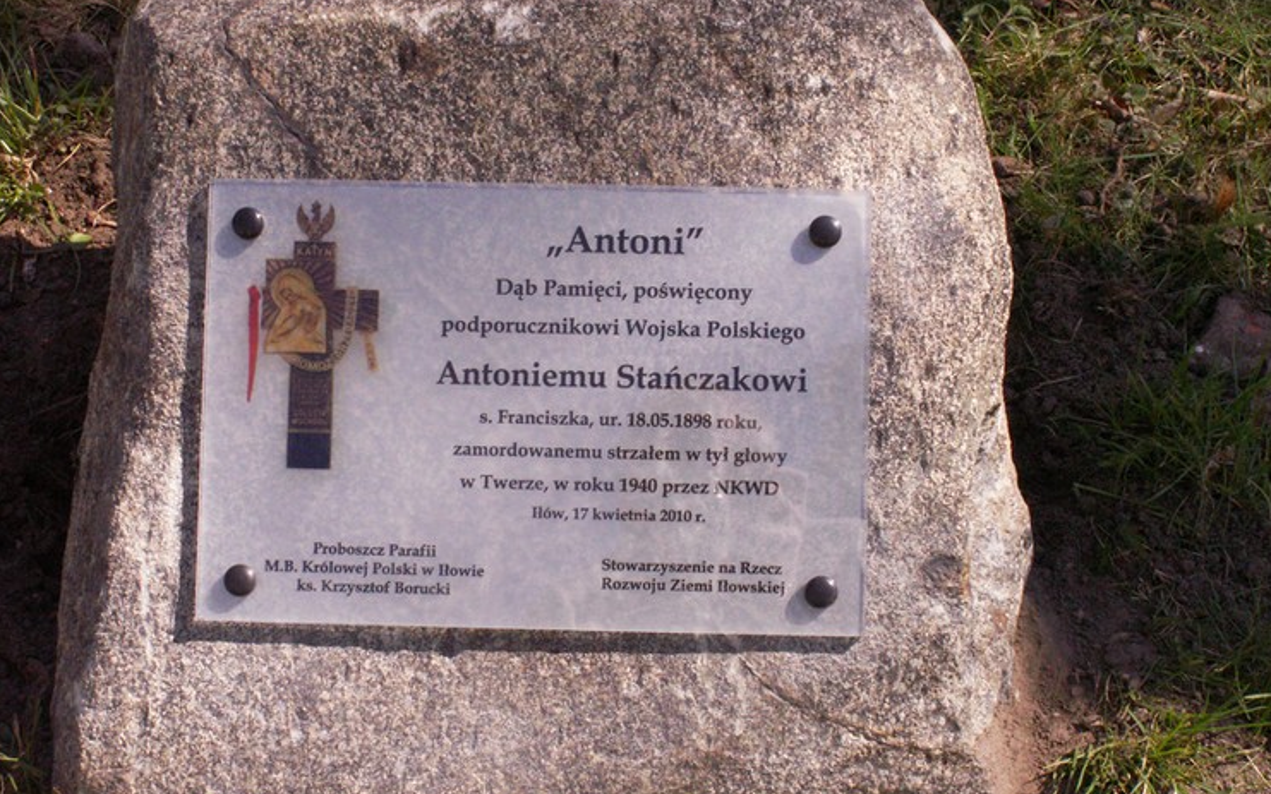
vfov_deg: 17.8
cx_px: 642
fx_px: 2528
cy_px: 332
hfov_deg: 28.2
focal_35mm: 73
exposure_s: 1/400
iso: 200
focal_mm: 11.35
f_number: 8
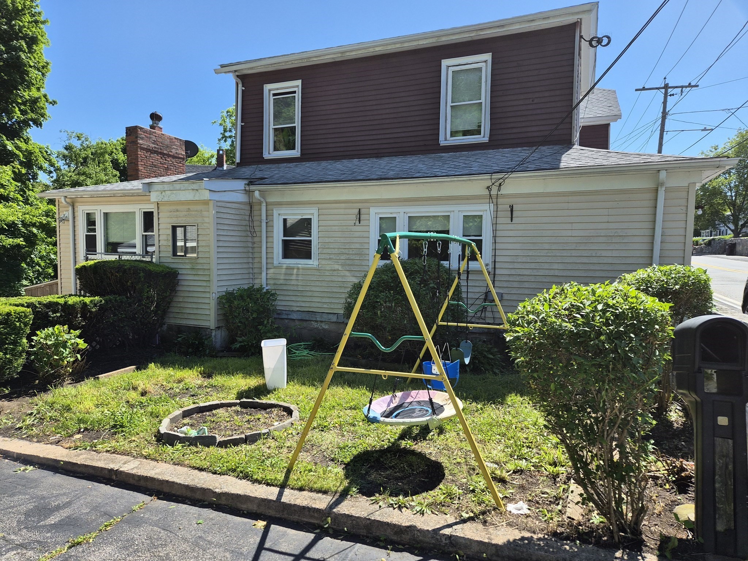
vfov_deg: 58.9
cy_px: 280
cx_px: 374
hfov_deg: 73.9
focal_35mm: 23
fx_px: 497
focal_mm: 5.4
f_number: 1.8
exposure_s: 1/3784
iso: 80
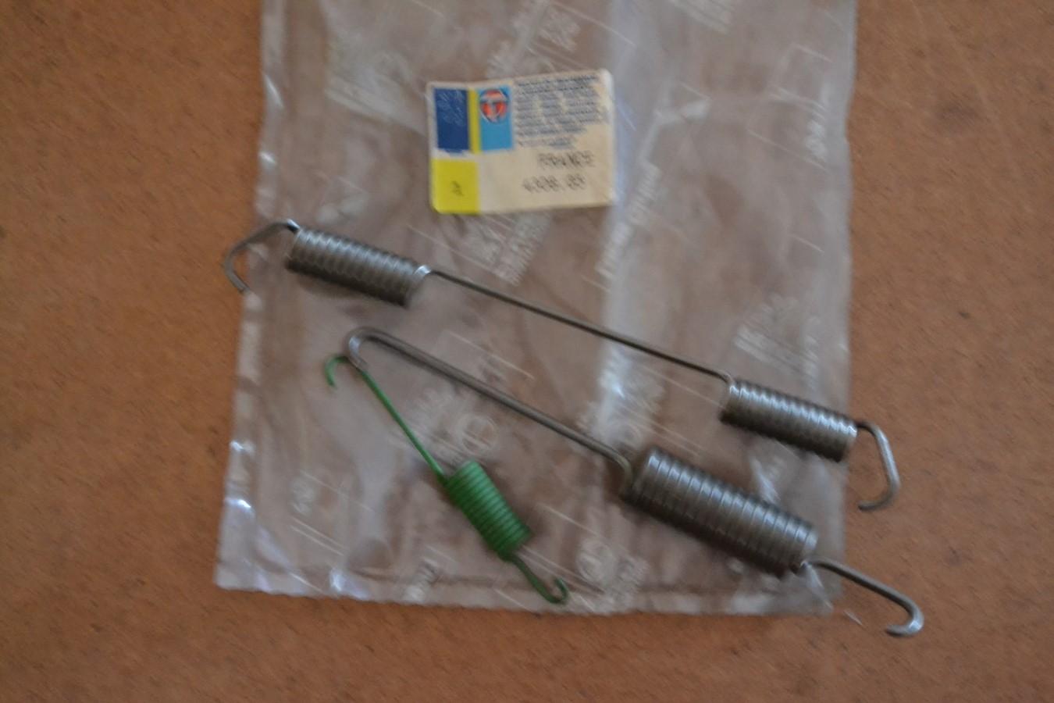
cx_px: 527
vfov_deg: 20.2
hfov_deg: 29.9
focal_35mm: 68
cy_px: 352
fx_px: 1976
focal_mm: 45
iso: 3200
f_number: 5.3
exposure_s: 1/6
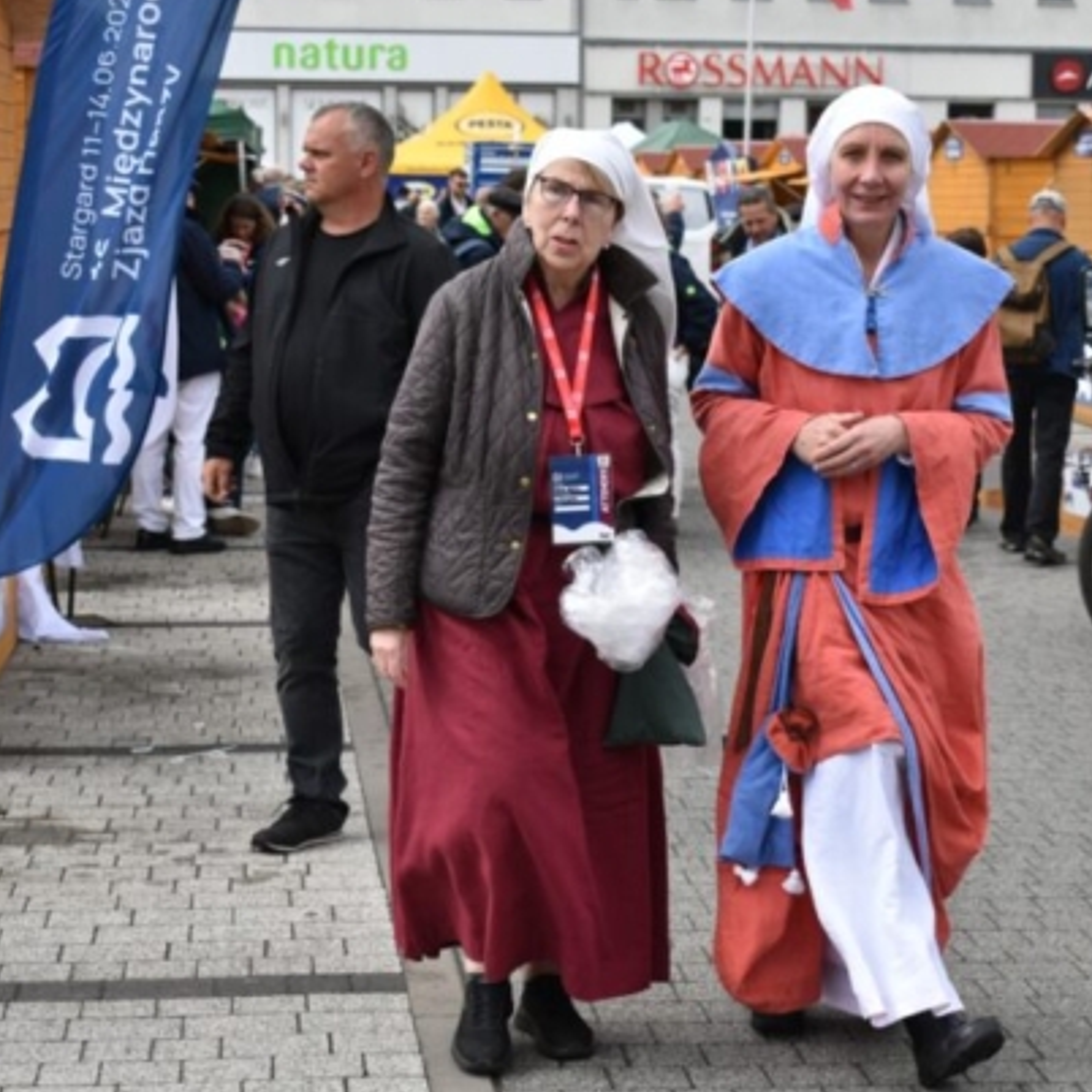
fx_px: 2748
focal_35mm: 77
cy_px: 546
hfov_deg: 22.4
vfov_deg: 22.5
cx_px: 655
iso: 400
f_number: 5
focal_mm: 38
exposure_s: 1/1250
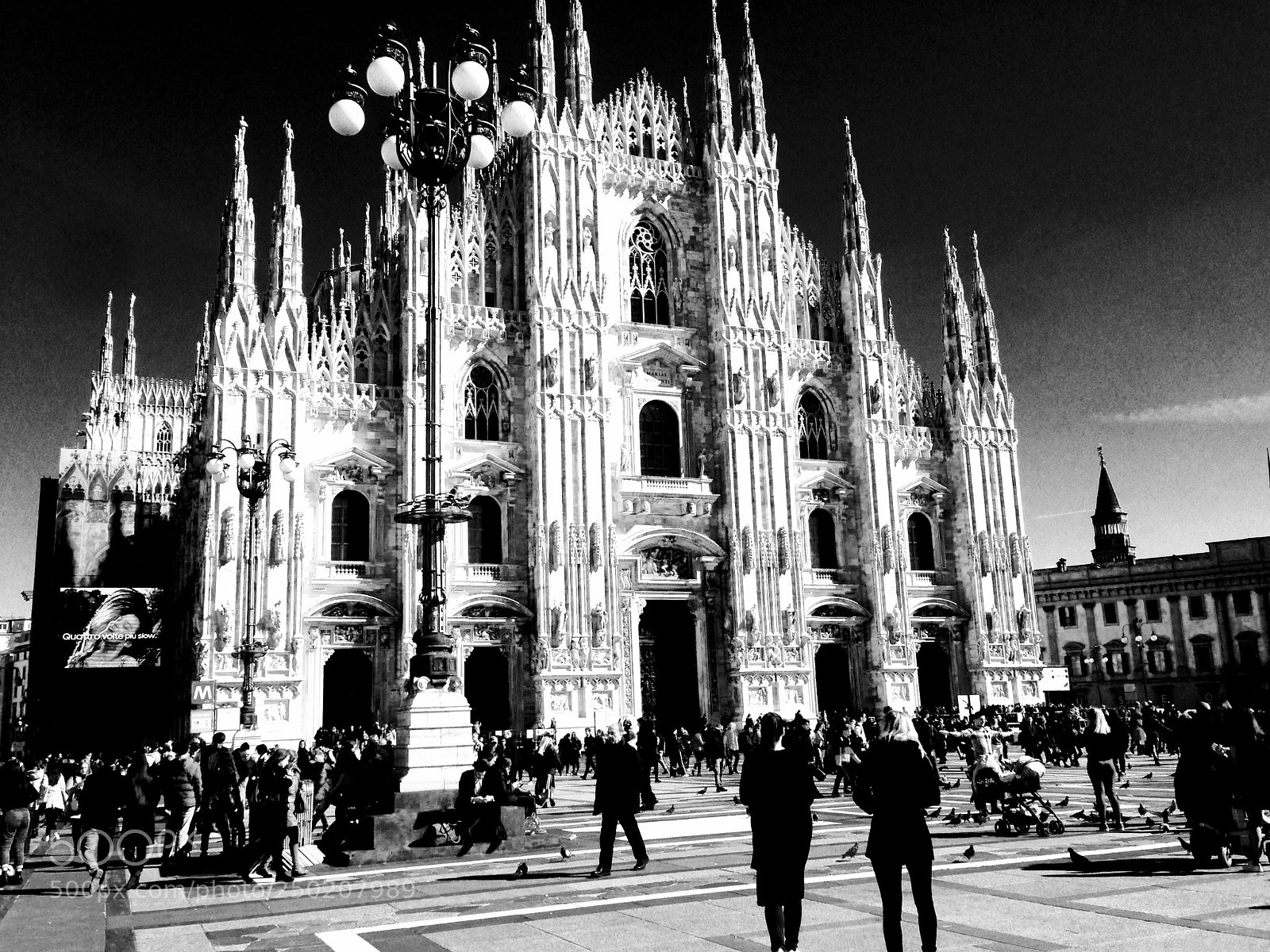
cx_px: 635
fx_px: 1211
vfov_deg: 42.9
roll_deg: +1.7
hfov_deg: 55.4
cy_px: 476
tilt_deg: +14.6
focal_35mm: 33
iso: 50
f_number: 2.4
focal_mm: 4.12
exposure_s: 1/2262
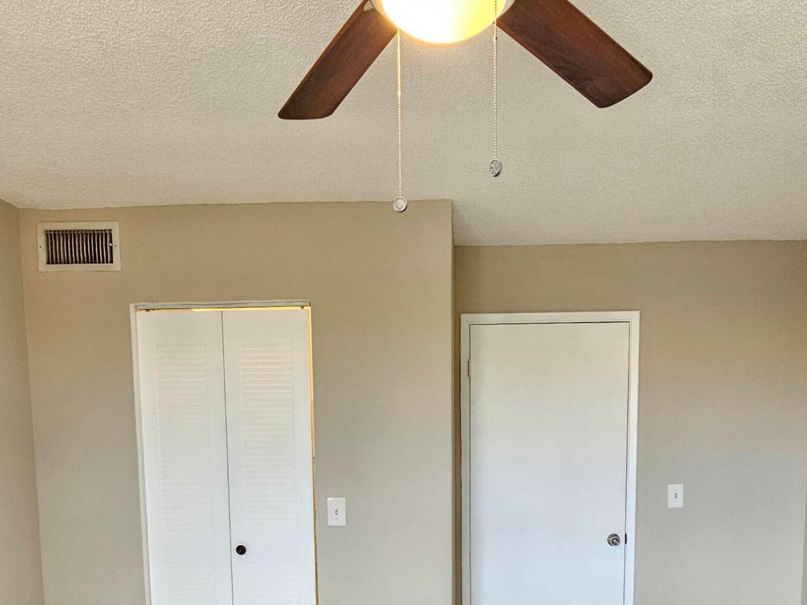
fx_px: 676
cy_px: 516
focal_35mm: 29
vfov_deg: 44.9
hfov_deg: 61.5
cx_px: 446
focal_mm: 2.2
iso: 200
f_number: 2.2
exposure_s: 1/60
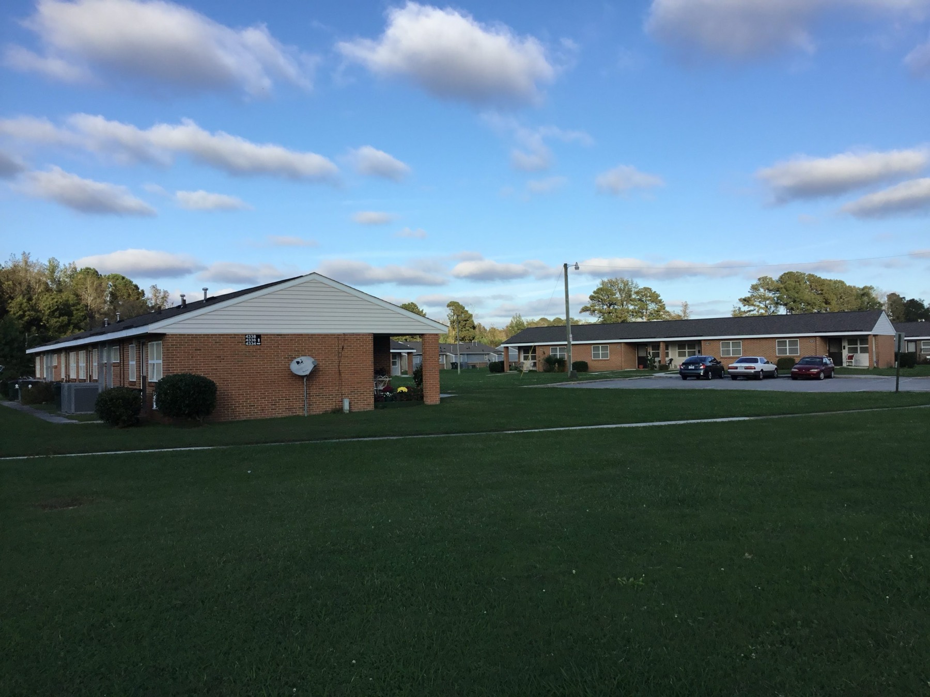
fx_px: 833
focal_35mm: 31
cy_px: 348
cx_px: 465
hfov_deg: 58.4
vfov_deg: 45.4
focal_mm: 3.3
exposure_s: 1/734
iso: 25
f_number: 2.4
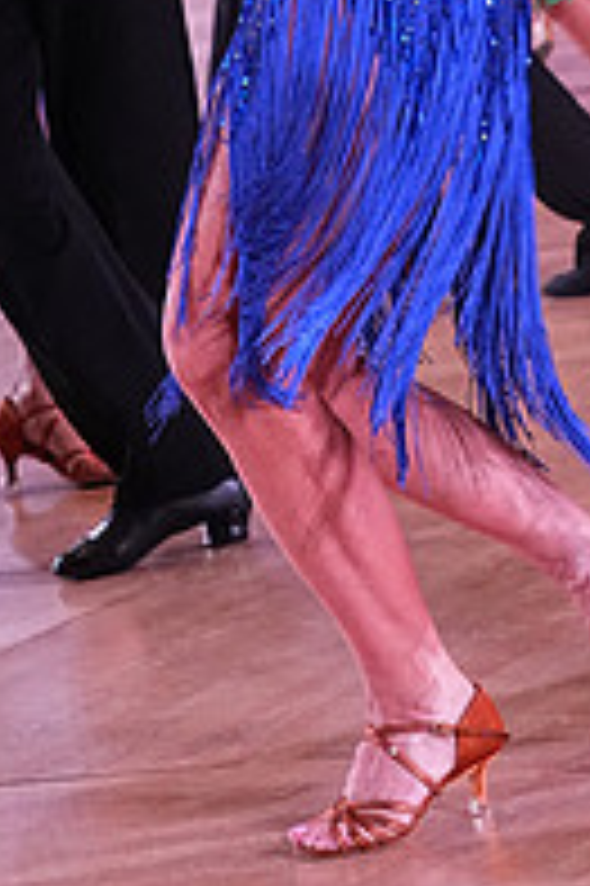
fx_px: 5442
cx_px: 741
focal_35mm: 221
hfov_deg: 6.2
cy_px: -202
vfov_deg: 9.2
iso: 3200
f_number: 5.6
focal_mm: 50
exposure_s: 1/400
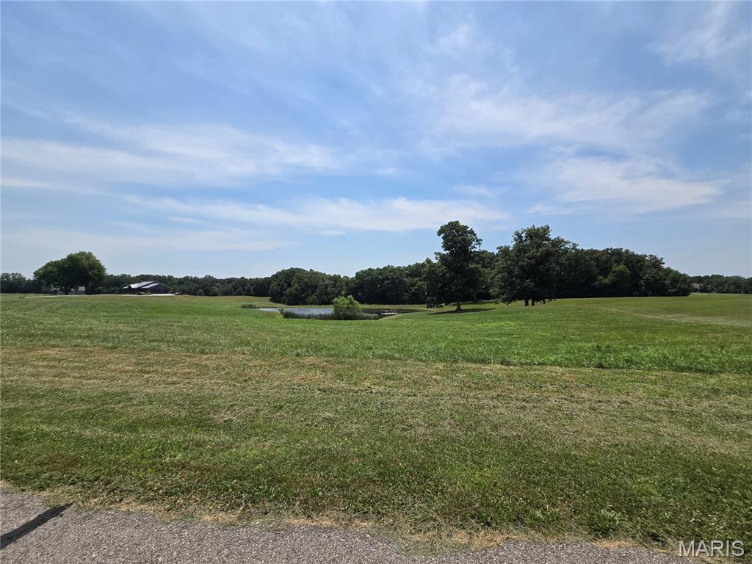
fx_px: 282
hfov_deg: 106.2
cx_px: 376
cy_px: 282
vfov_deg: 89.9
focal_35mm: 13
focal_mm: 2.2
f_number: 2.2
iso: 50
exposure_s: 1/4444
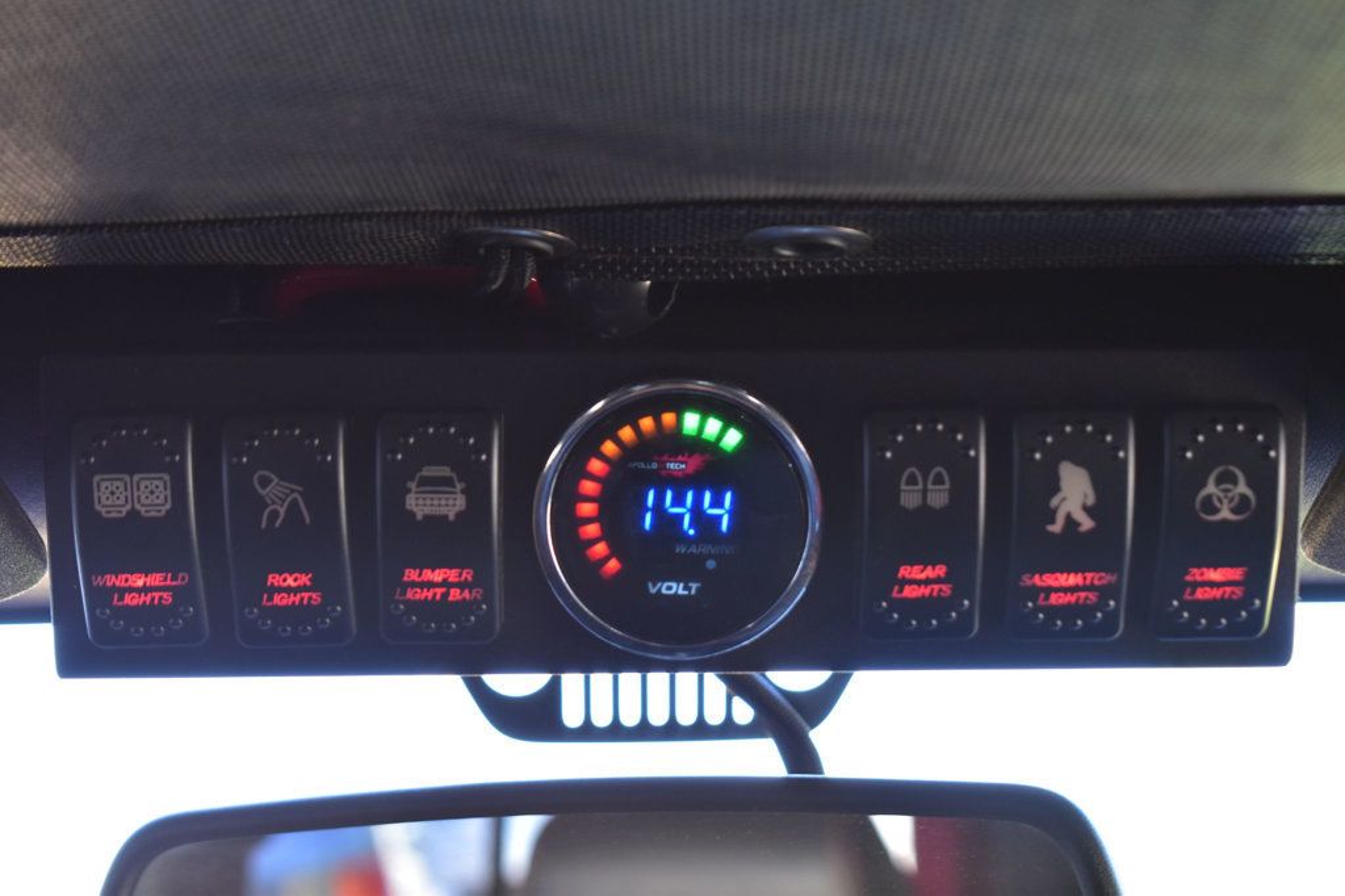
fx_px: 3081
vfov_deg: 16.5
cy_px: 448
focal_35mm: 82
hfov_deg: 24.6
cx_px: 672
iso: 400
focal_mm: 55
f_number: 6.3
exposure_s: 1/20
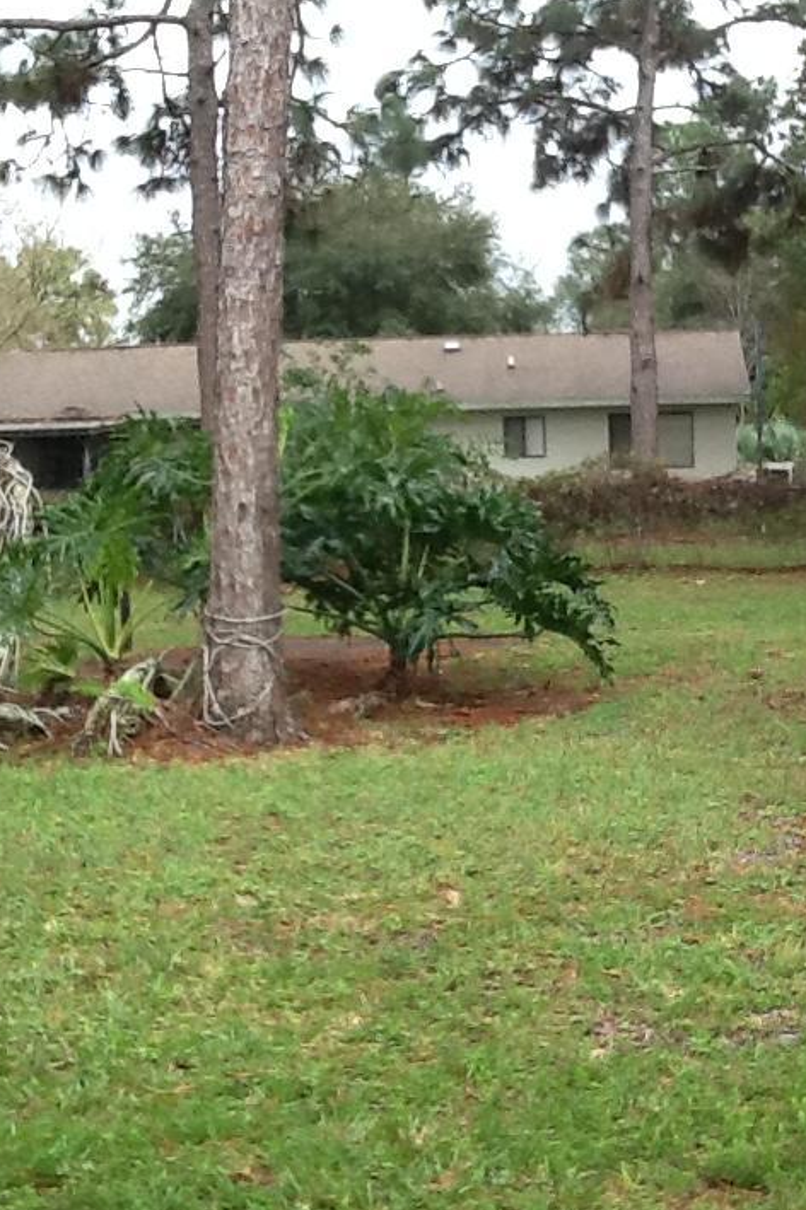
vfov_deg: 32.4
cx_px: 546
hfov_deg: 21.8
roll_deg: +1.8
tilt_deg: -5.0
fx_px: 2084
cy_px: 608
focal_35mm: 62
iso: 40
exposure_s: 1/120
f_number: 2.4
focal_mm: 2.03
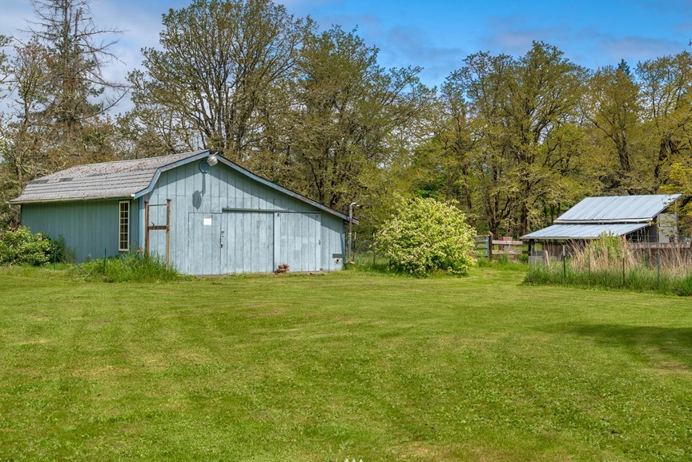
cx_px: 384
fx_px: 846
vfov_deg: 30.5
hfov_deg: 44.4
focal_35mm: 44
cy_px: 209
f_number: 7.1
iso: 100
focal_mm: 35
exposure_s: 1/160
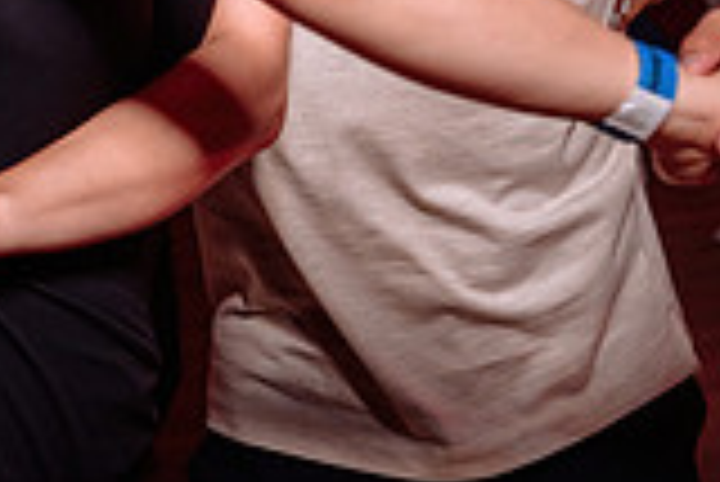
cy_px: 11
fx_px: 2462
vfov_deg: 11.1
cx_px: 234
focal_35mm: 123
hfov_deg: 16.6
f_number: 2.8
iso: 800
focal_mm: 34
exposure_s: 1/80
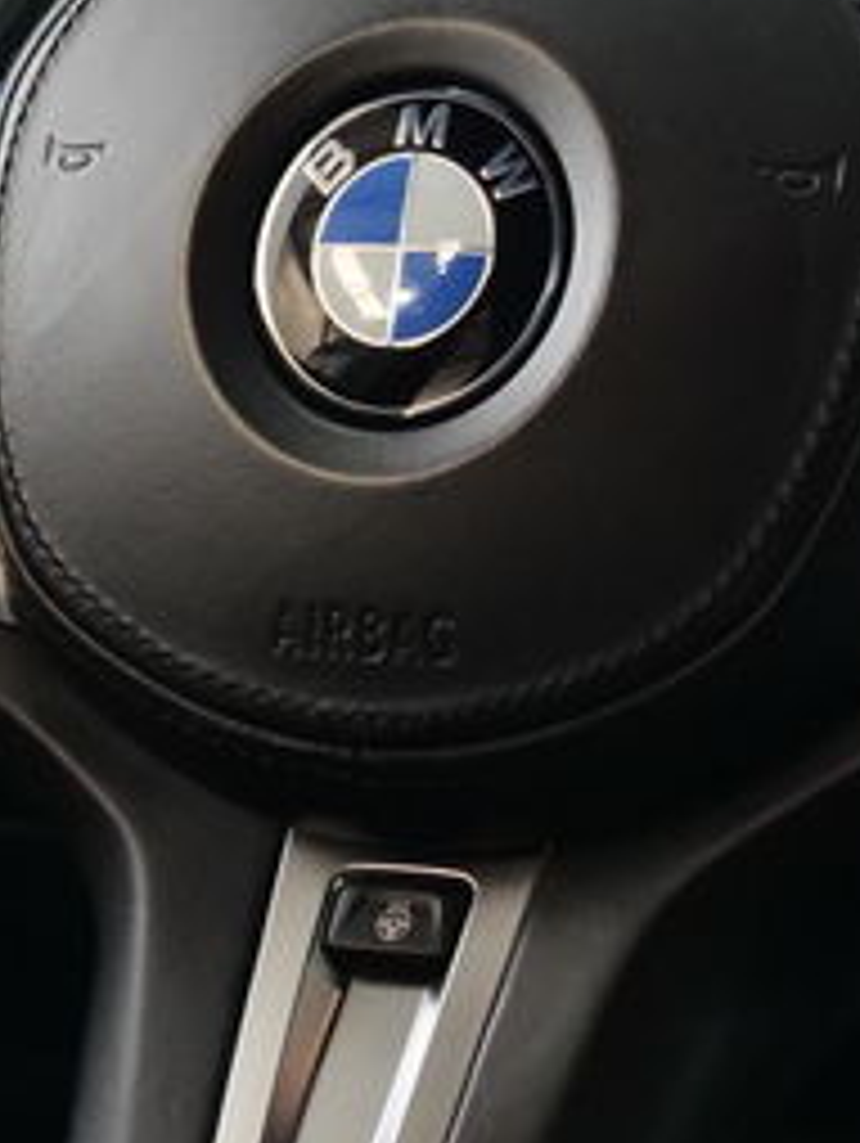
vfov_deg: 11.4
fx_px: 5721
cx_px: 657
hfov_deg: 8.6
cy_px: 212
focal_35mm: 173
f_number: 3.3
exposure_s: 1/60
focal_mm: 22
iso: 1250
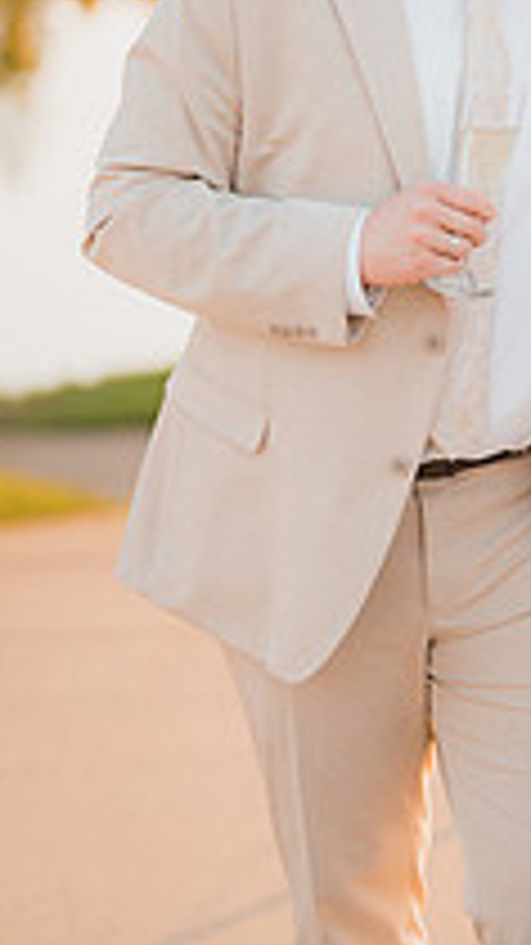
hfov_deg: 8.3
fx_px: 3632
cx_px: 626
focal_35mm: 145
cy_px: 173
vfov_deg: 14.7
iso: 125
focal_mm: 50
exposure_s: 1/500
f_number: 1.2
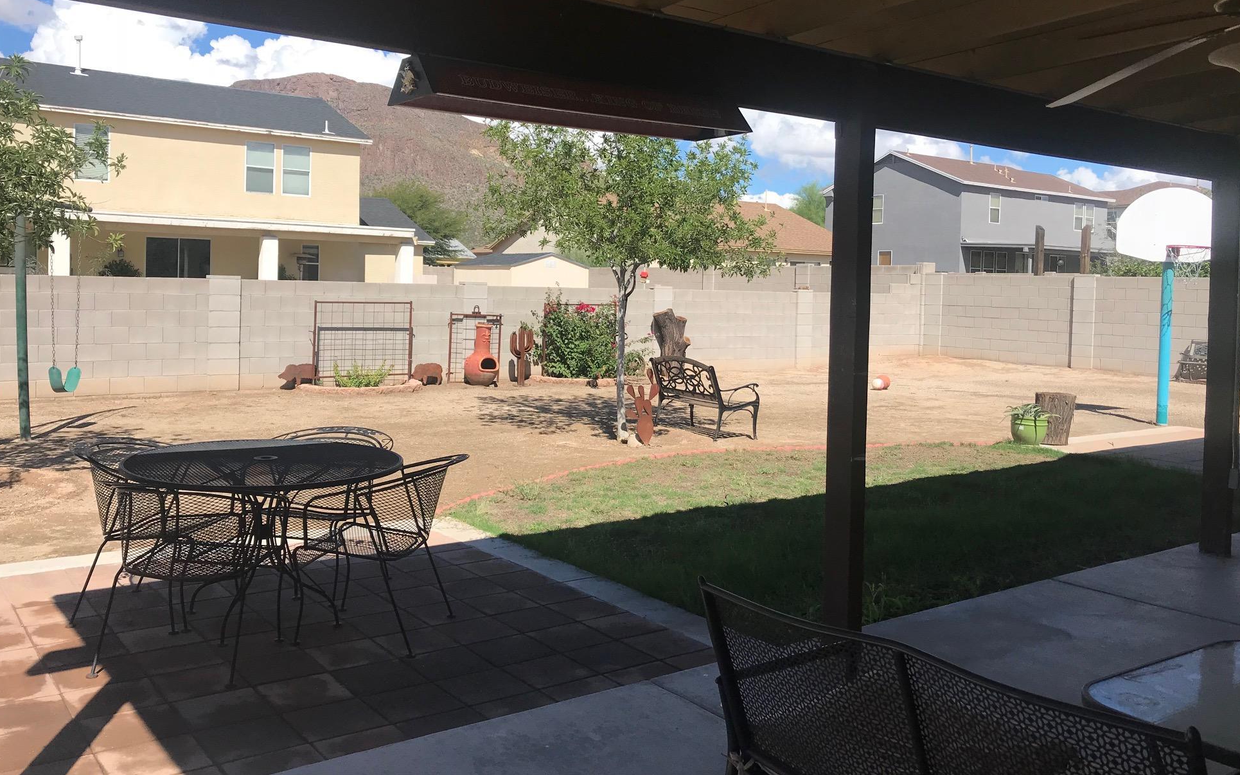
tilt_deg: -1.7
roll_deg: -1.1
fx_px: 1048
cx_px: 600
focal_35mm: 31
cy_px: 326
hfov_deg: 61.2
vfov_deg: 40.5
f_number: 1.8
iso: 20
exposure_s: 1/2591
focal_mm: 3.99
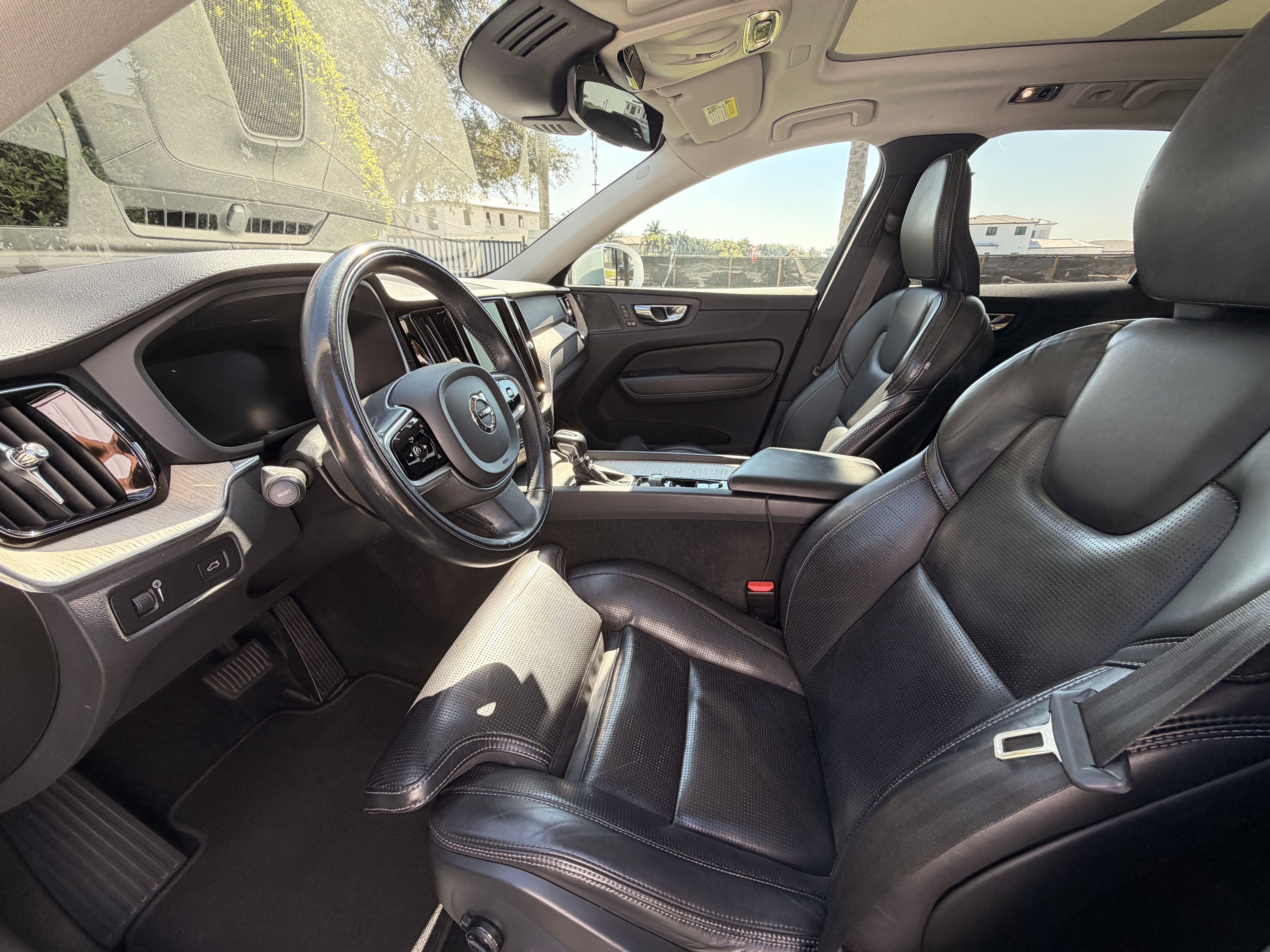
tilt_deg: -23.5
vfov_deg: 85.7
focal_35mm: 14
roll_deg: +0.6
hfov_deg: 102.1
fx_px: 514
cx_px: 635
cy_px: 476
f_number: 2.2
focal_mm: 2.22
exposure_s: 1/164
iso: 64
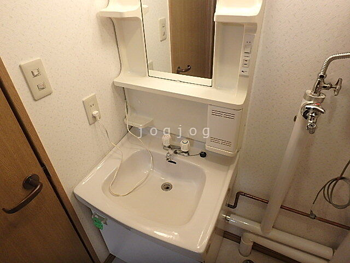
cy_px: 132
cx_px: 175
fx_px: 212
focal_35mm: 21
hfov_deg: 79.0
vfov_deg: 63.4
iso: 250
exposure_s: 1/30
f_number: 3.5
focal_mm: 3.7
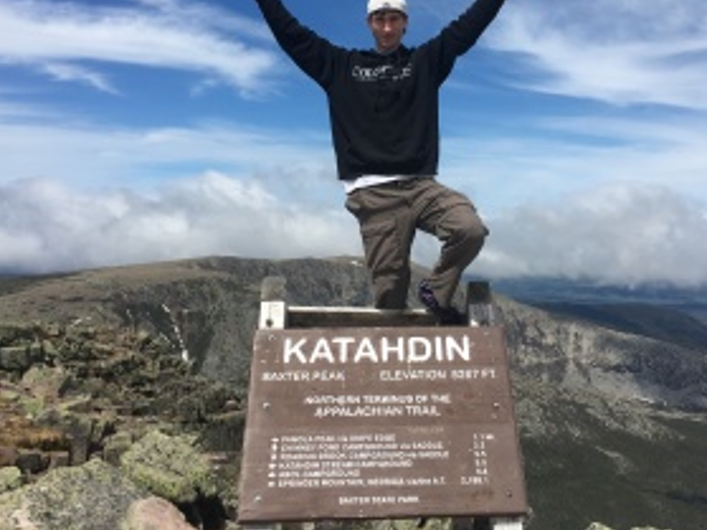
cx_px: 411
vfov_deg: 37.5
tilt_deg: +2.5
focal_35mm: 38
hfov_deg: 48.8
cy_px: 200
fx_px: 776
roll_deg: +0.0
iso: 25
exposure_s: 1/2747
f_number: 2.2
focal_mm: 4.15
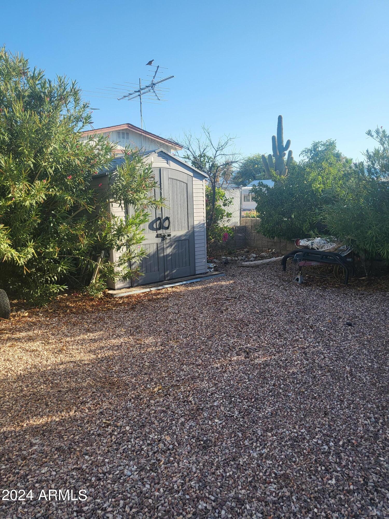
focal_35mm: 26
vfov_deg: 67.3
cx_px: 194
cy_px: 260
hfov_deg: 53.1
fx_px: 390
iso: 50
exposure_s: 1/1509
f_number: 1.8
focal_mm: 4.25
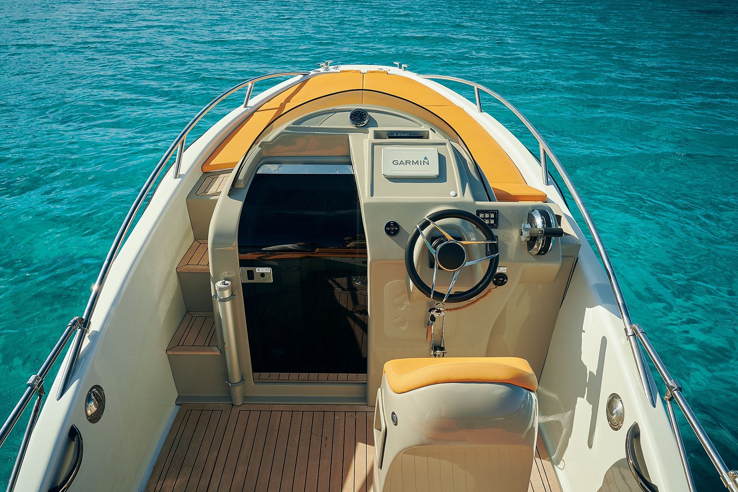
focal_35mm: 24
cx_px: 369
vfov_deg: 53.1
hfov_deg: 73.7
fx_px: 492
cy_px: 246
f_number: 6.3
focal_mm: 24
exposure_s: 1/250
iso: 160
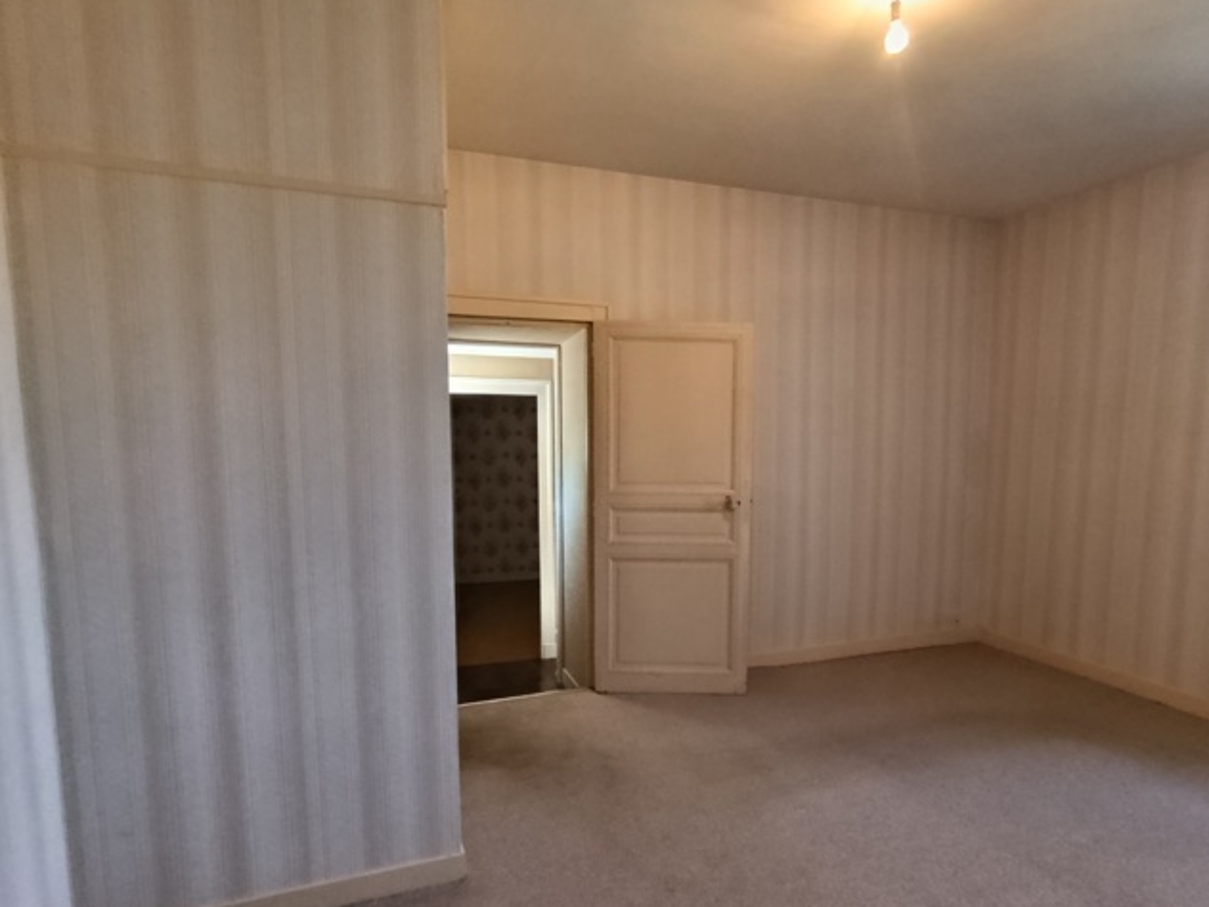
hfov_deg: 84.6
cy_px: 520
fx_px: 664
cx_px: 626
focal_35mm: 19
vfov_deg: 68.3
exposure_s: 1/33.3
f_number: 2.2
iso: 344
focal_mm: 1.65
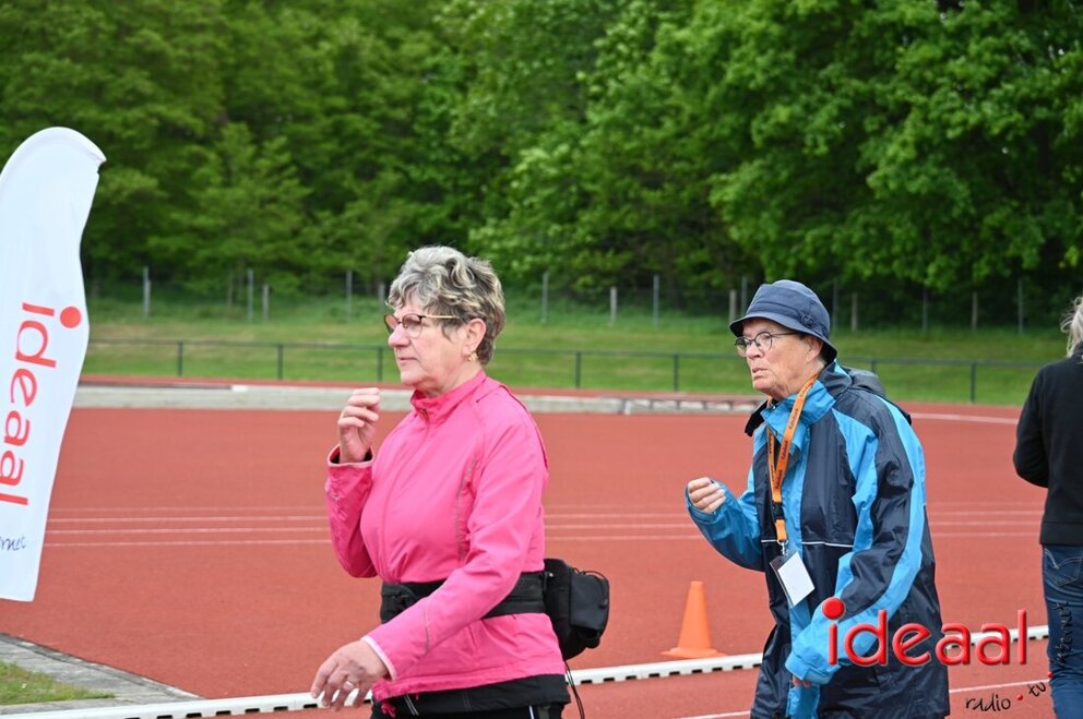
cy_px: 360
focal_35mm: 105
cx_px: 542
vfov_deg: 13.0
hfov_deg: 19.5
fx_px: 3155
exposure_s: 1/250
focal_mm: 105
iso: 320
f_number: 6.3
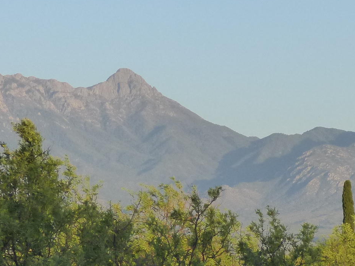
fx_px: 2614
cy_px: 141
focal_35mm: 255
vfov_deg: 5.8
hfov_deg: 7.8
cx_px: 263
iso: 200
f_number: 4.6
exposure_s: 1/320
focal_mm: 15.56
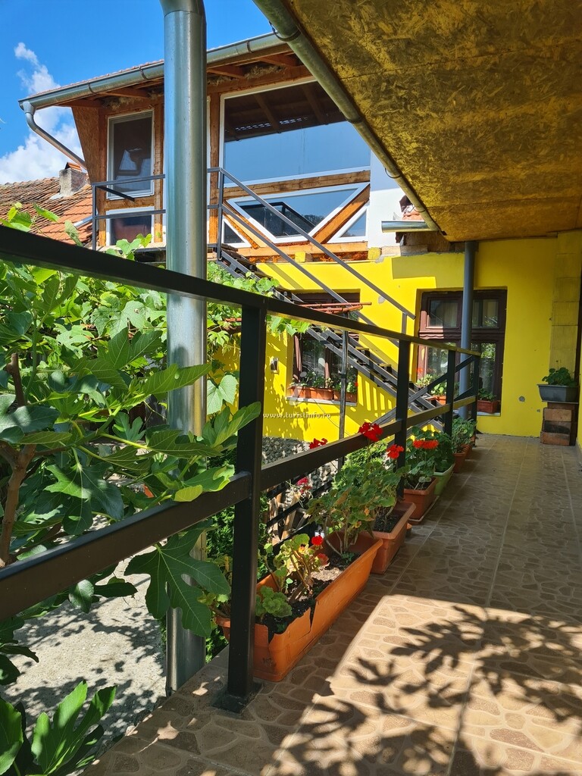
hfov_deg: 53.1
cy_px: 388
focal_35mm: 26
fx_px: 583
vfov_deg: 67.3
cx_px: 291
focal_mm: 5.4
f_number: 1.8
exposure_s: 1/1232
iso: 50
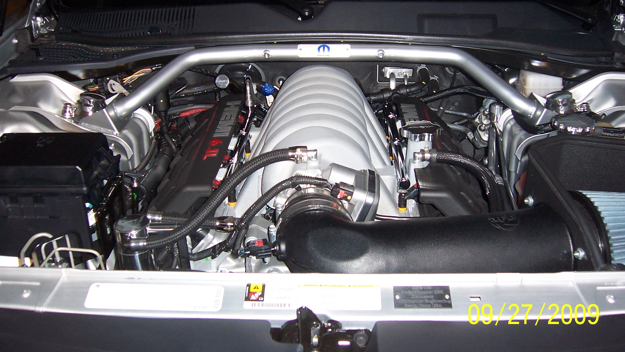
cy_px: 135
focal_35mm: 40
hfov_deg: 50.5
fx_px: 663
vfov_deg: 29.6
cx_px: 317
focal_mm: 6
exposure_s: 1/60
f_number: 3
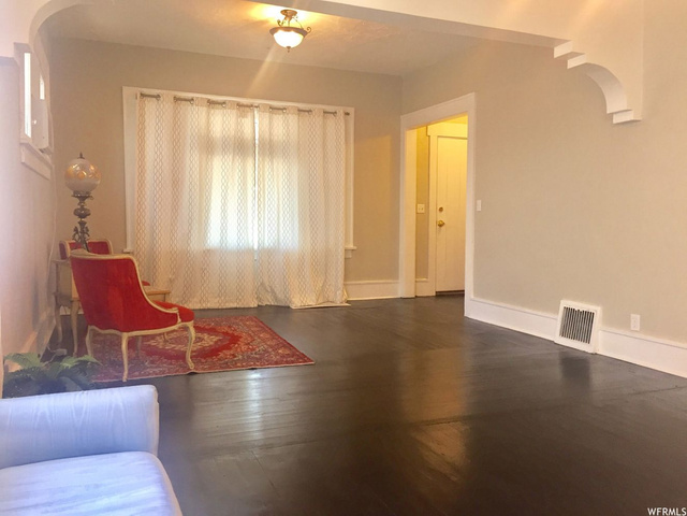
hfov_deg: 61.7
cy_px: 258
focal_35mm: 29
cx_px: 344
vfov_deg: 48.2
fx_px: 576
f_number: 2.2
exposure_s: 1/30
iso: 80
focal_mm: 4.15
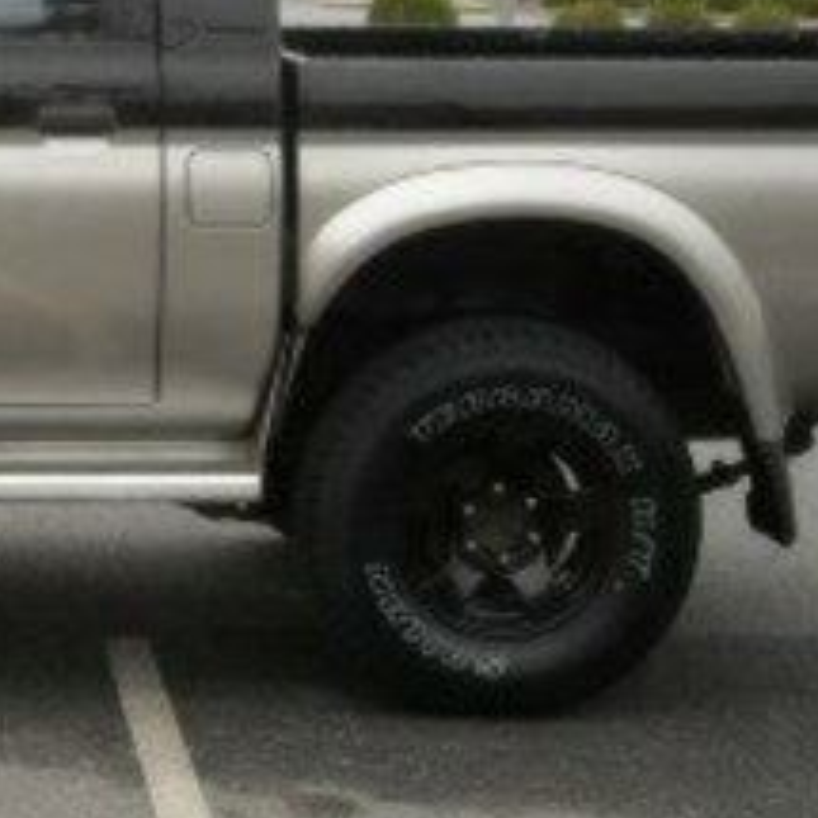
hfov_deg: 14.6
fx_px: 3075
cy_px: 213
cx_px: -205
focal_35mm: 115
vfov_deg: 15.1
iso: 64
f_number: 2.8
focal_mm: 5.7
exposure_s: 1/129
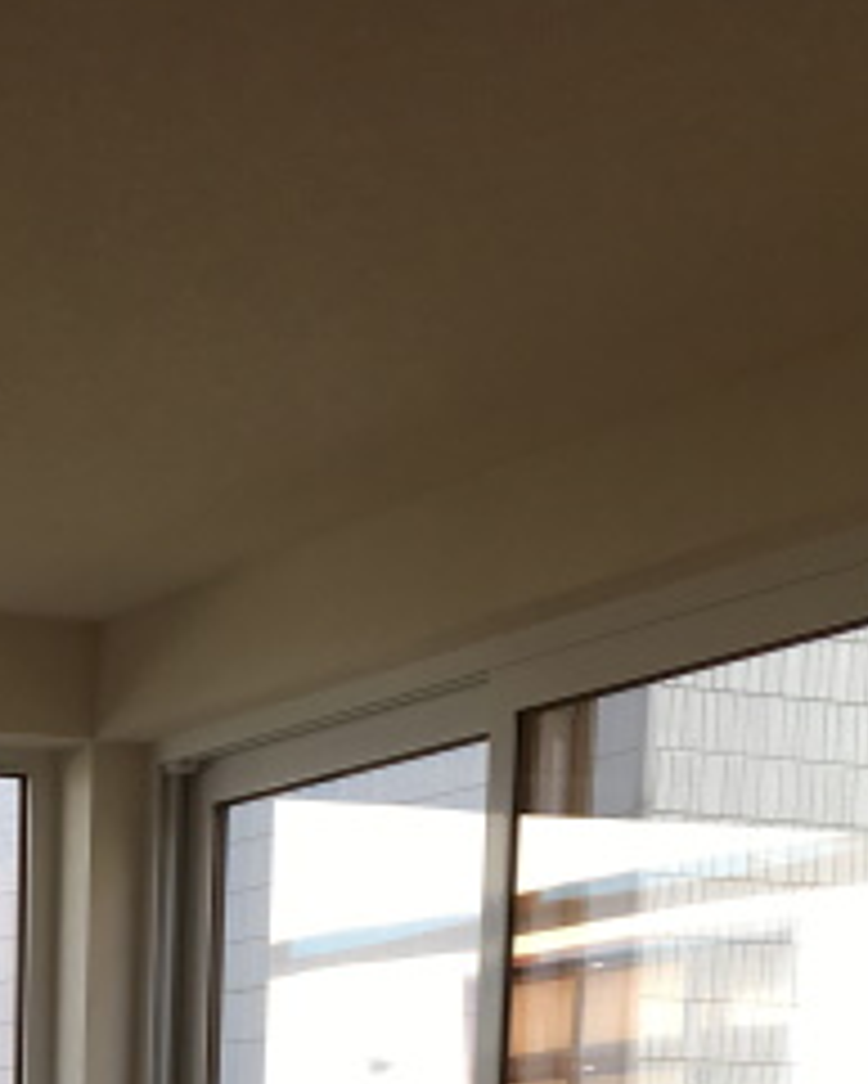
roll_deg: -0.8
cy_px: 1736
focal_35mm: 94
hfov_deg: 15.8
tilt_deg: -8.4
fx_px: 3017
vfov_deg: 17.7
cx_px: -135
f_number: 2.2
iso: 25
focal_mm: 4.15
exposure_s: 1/185
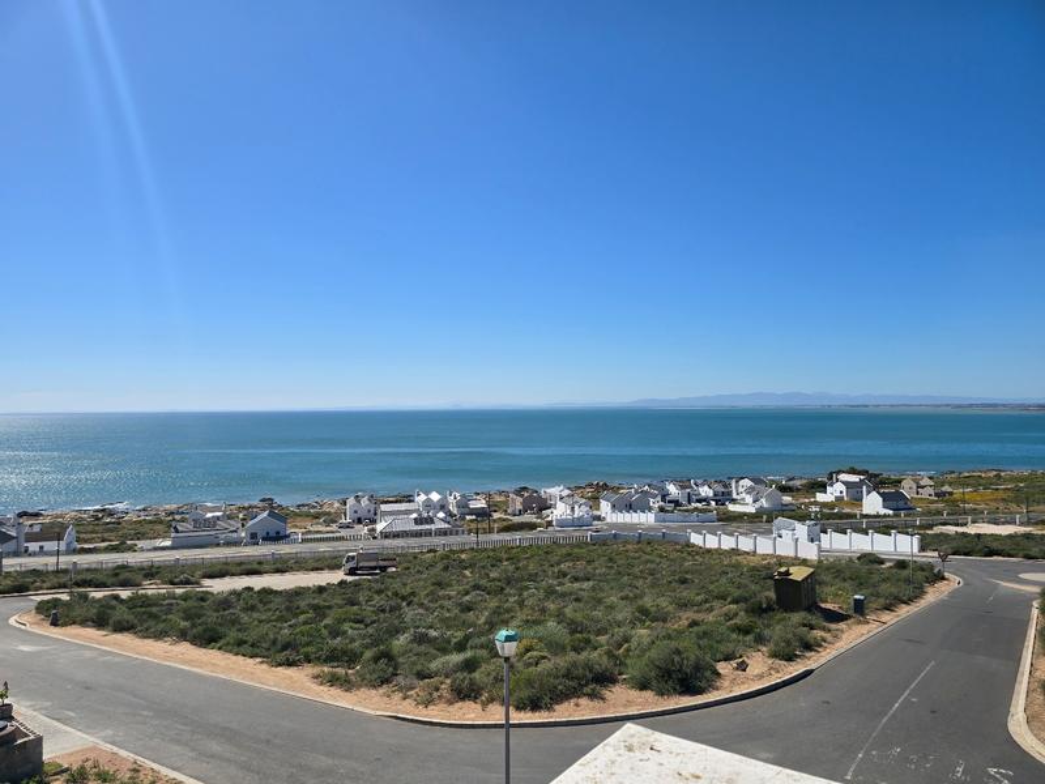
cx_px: 522
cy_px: 392
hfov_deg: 73.9
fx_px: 694
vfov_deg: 58.9
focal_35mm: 23
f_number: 1.7
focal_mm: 6.3
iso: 12
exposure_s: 1/1225
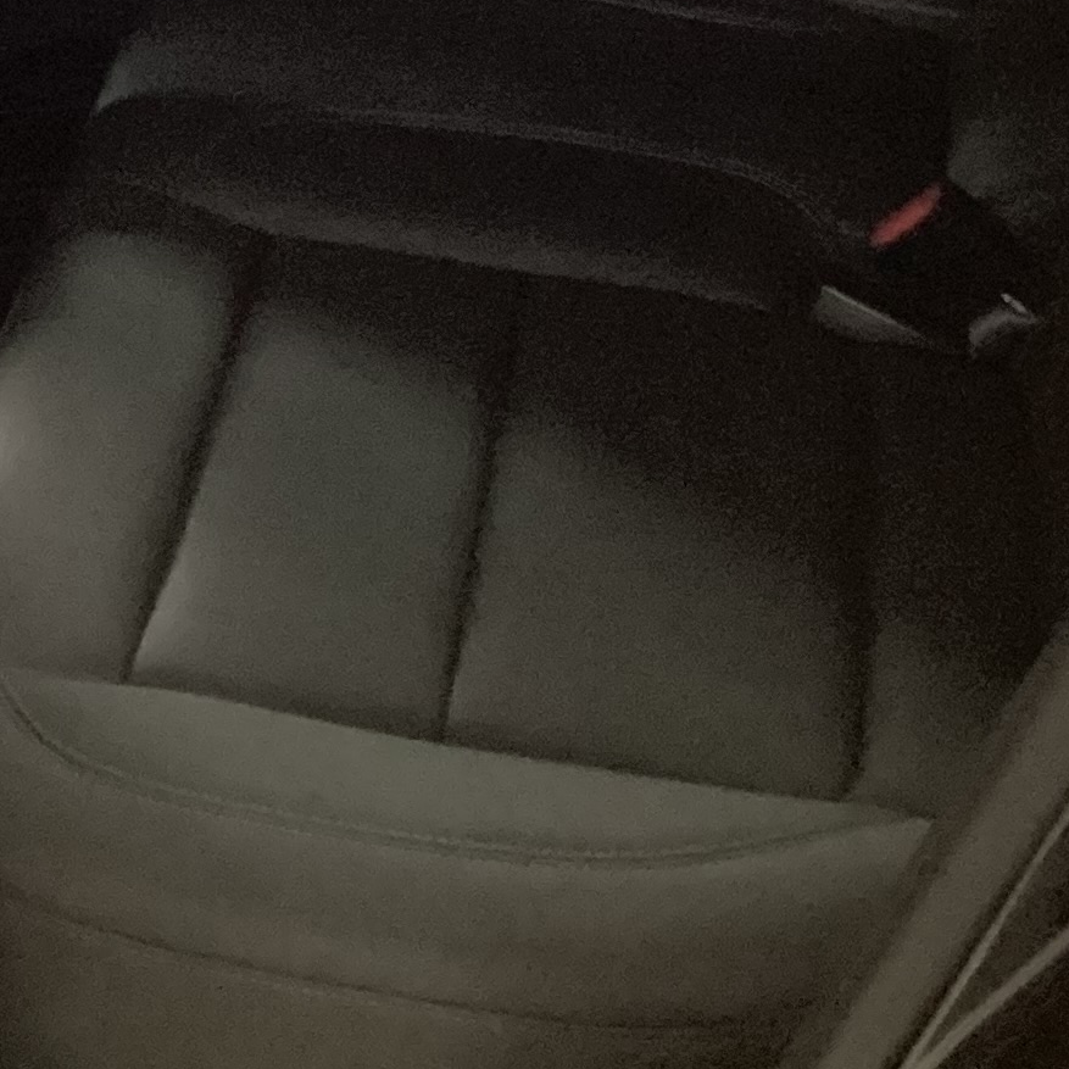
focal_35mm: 102
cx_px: 312
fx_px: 3564
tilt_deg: -26.8
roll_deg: +7.1
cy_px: -106
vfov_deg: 16.5
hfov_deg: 17.0
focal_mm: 3.3
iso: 800
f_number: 2.4
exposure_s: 1/15
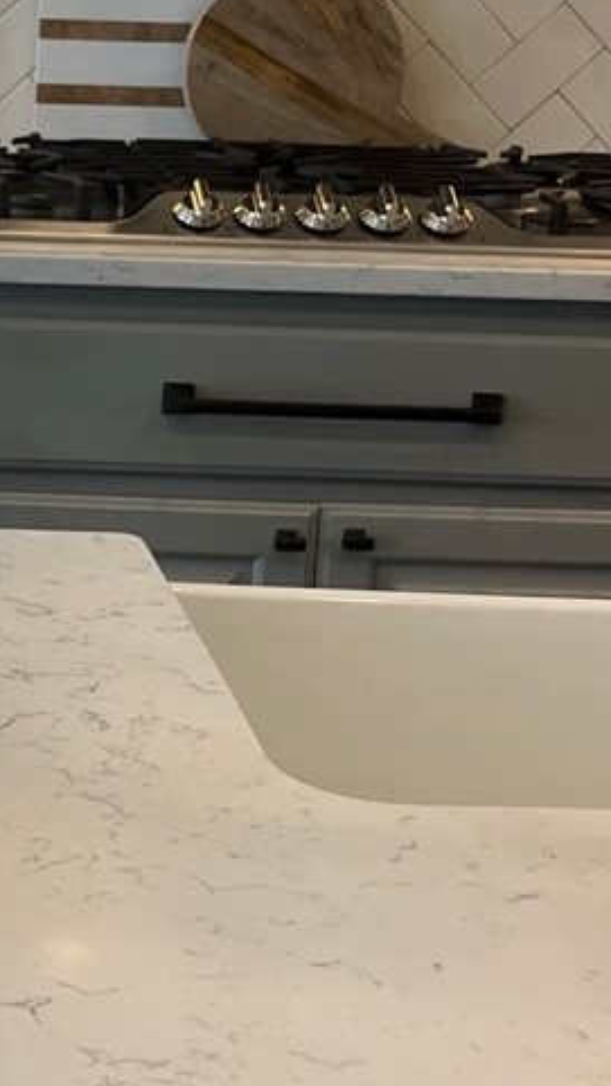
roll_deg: -0.5
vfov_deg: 22.6
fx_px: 2708
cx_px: -255
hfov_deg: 12.4
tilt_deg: -12.4
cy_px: 408
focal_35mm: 94
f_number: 1.6
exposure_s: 1/120
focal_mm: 5.1
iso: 80
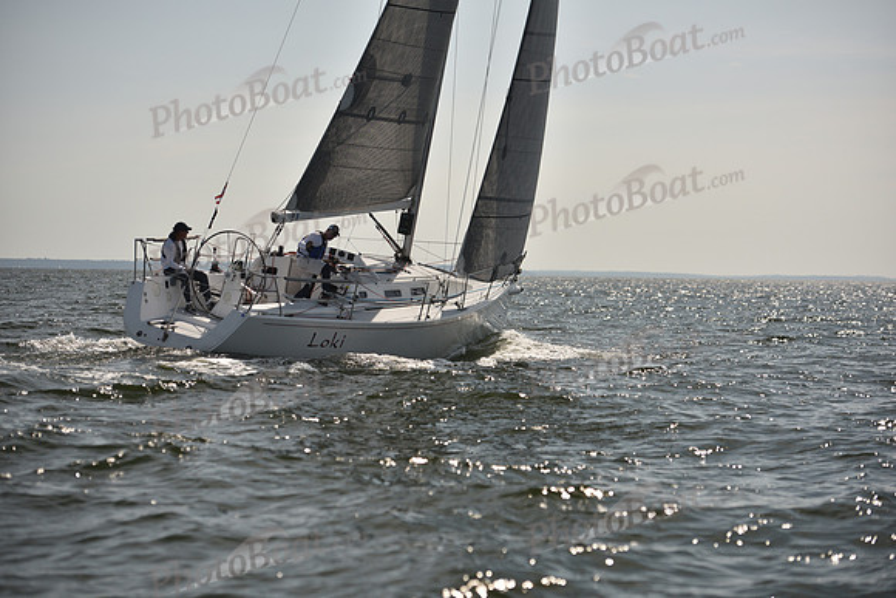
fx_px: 2539
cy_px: 299
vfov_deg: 13.4
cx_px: 448
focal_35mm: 102
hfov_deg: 20.0
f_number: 3.5
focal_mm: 102
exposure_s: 1/3200
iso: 250
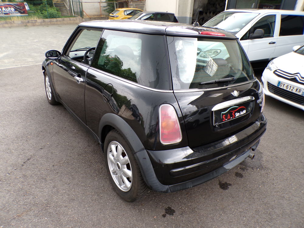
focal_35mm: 24
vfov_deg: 56.8
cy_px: 114
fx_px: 211
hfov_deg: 71.6
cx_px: 152
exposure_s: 1/50
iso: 100
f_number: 3
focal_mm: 4.3
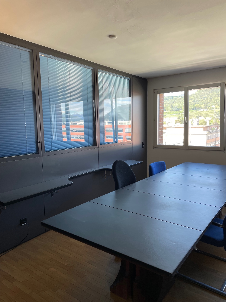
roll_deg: +1.6
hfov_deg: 53.1
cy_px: 151
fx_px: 226
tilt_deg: -5.8
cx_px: 113
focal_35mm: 26
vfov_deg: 67.3
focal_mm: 4.2
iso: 50
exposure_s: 1/121
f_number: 1.6
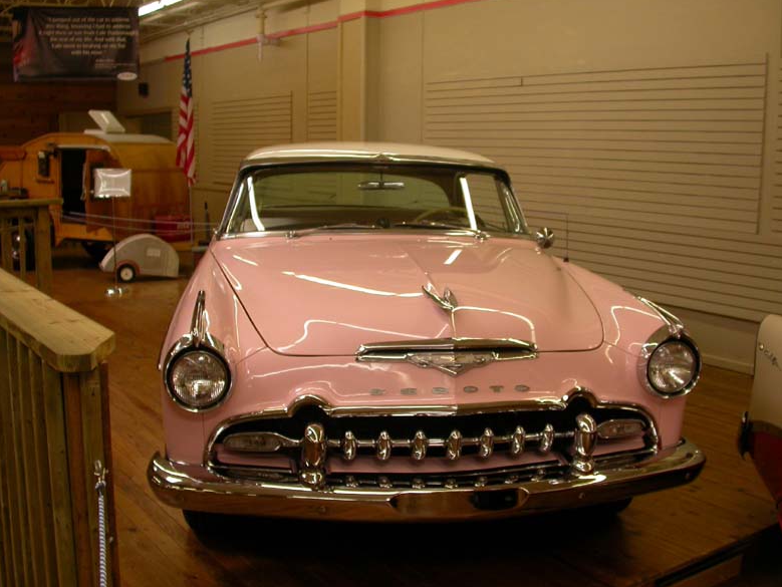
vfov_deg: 36.8
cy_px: 295
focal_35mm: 39
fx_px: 881
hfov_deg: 47.8
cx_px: 401
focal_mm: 7.85
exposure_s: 1/53.3
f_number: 2.6
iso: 100
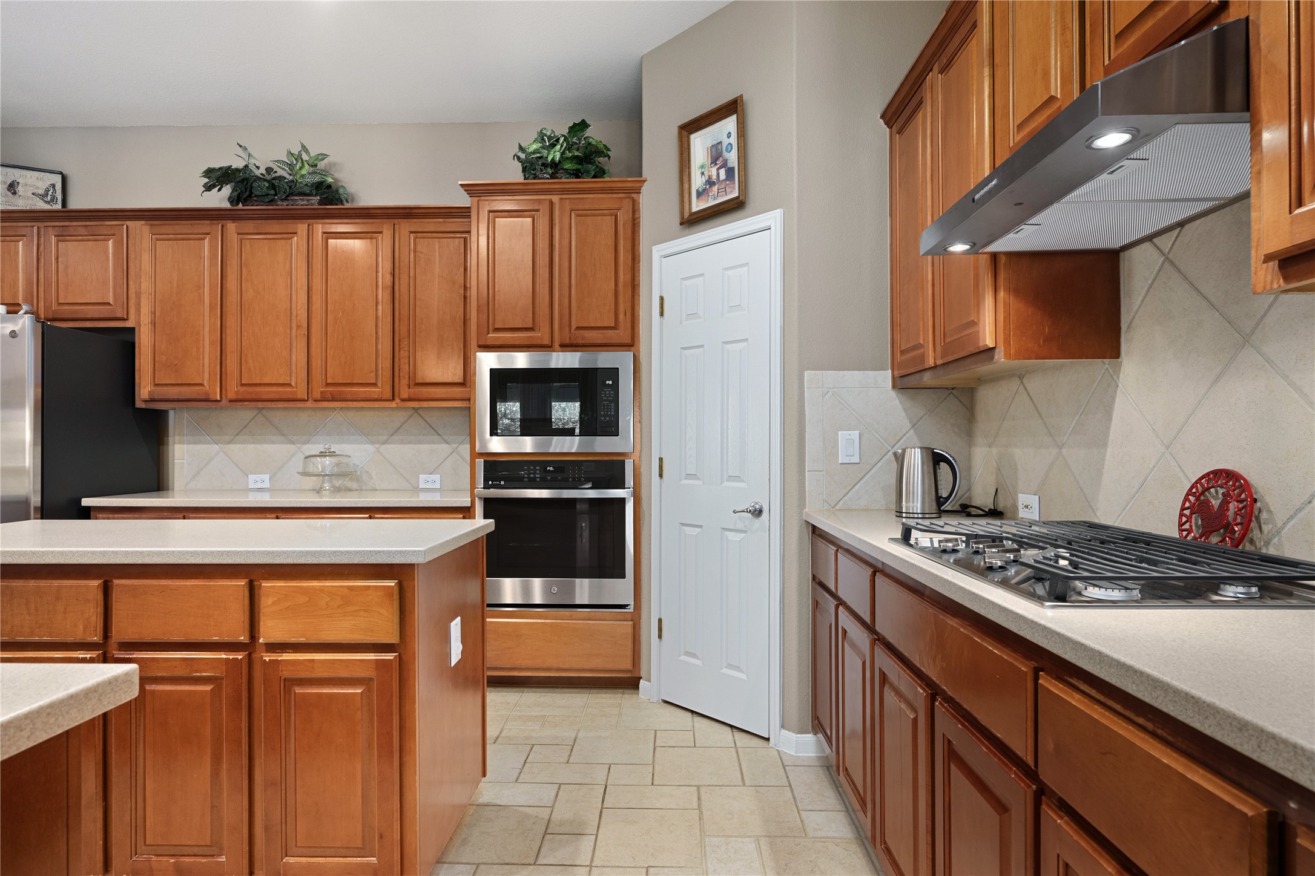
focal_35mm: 19
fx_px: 694
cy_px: 438
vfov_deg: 64.6
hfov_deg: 86.9
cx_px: 658
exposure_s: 1/2
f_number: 8
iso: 800
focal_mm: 19
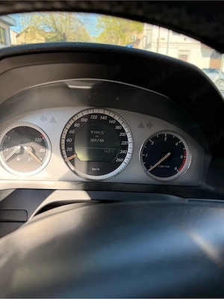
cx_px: 112
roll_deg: -1.6
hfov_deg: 56.8
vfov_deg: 71.6
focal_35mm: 24
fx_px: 207
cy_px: 150
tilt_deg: -20.3
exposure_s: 1/551
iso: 100
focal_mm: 6.76
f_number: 1.78
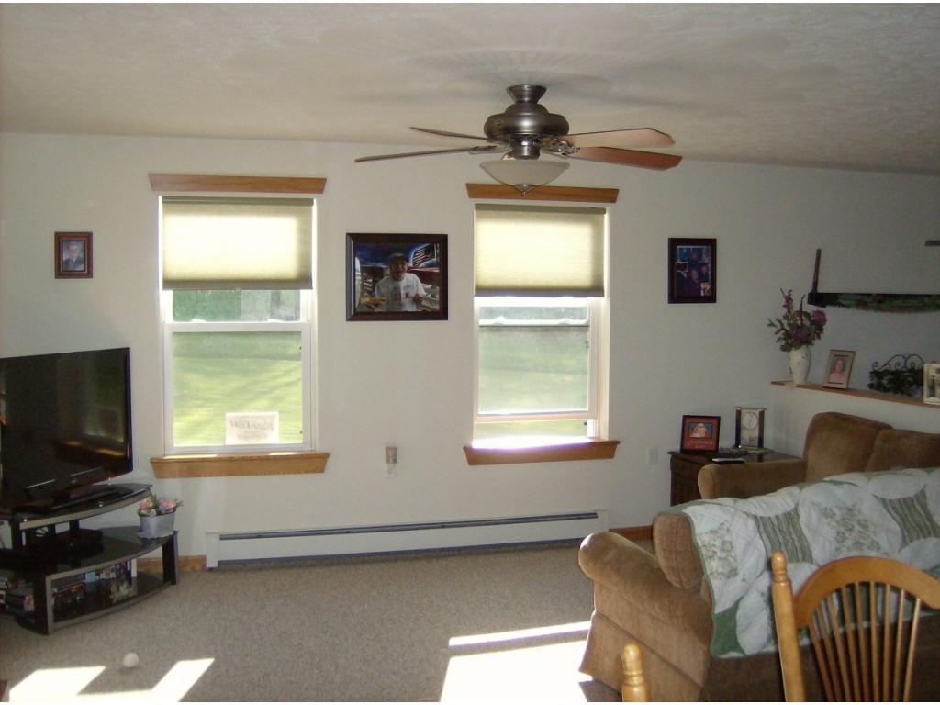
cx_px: 470
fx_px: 978
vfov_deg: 39.7
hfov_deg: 51.4
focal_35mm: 36
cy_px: 352
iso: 200
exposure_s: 1/294
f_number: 2.8
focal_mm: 6
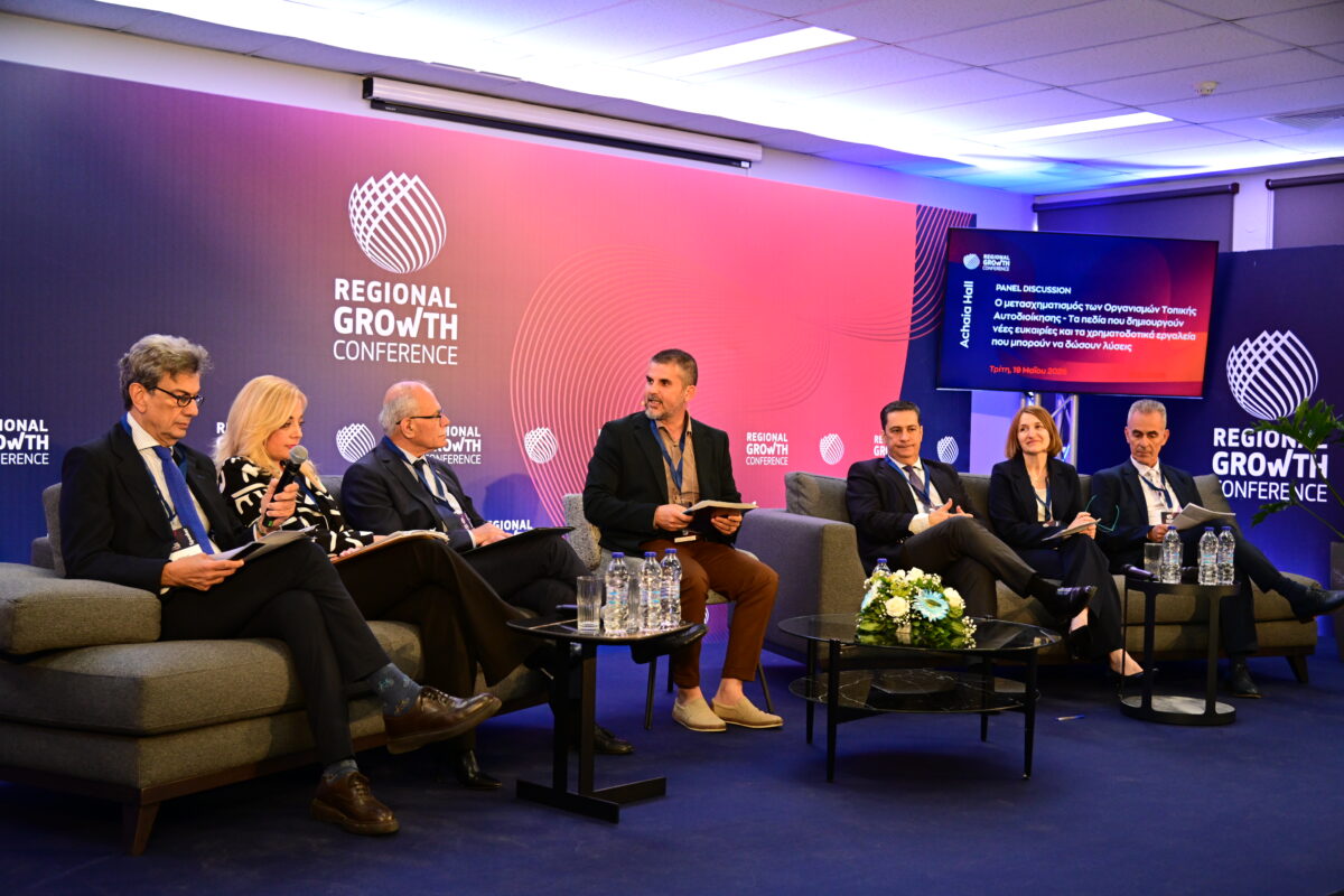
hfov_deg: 48.5
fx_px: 1493
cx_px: 672
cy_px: 448
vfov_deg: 33.4
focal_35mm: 40
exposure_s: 1/320
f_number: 4
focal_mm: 40
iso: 2500
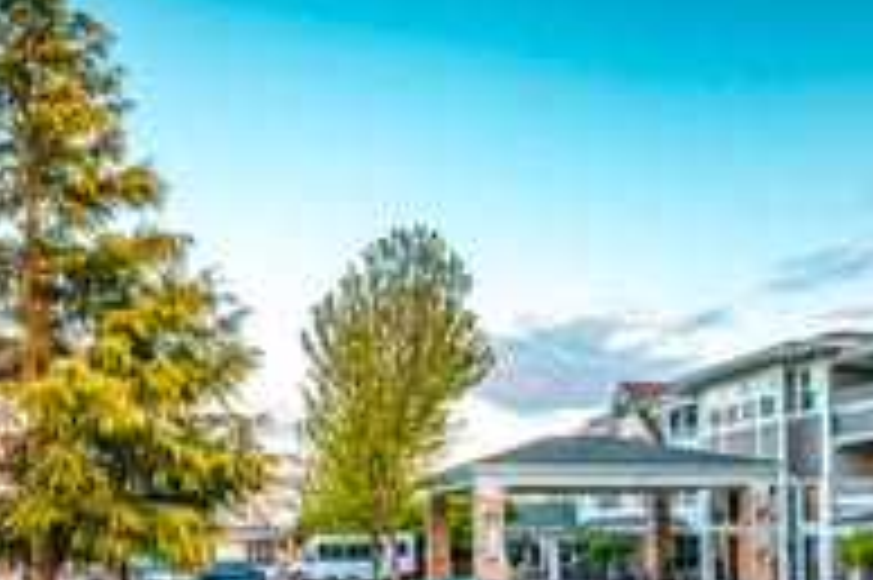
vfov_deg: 38.6
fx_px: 751
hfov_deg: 60.2
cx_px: 482
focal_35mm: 31
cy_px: 549
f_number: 5.6
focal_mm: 10
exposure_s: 1/80
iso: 400
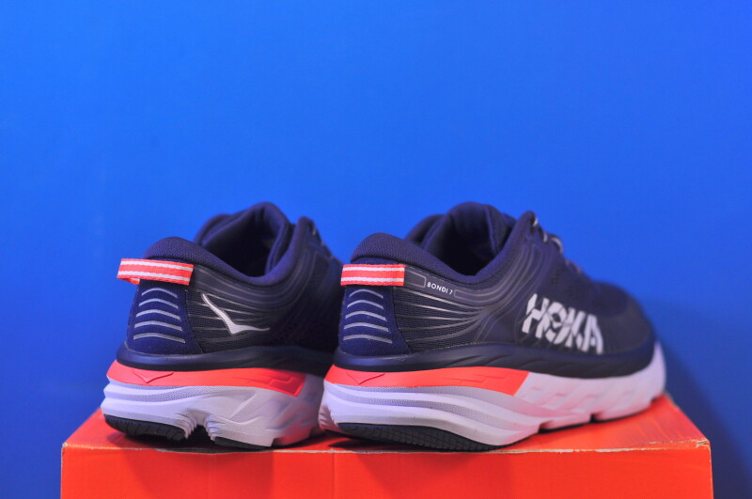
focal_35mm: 75
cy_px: 250
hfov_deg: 27.0
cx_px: 376
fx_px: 1564
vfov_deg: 18.1
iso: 250
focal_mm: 50
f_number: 2.5
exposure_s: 1/320
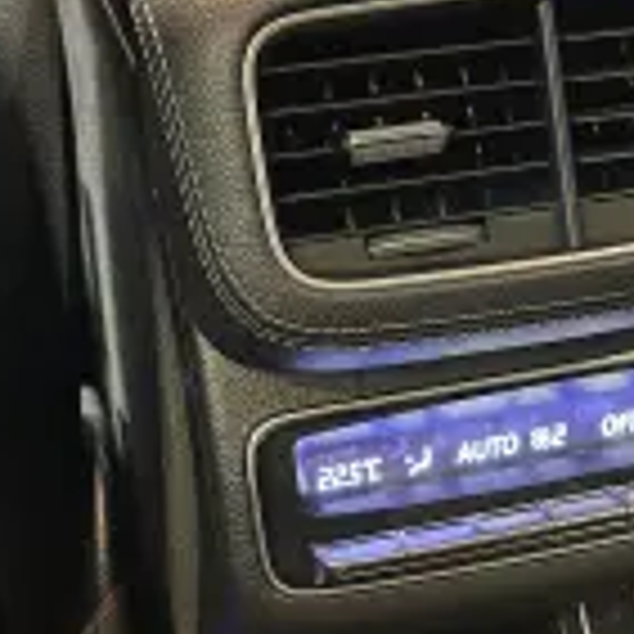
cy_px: 328
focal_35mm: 54
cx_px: 531
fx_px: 1119
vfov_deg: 31.6
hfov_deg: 30.6
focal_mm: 6.76
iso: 1000
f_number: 1.78
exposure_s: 1/5
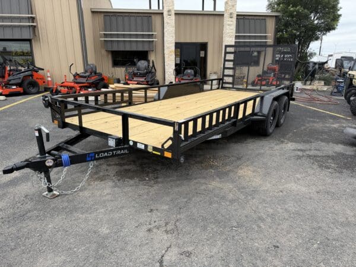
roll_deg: +1.6
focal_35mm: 24
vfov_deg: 56.8
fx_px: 247
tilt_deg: -14.0
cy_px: 134
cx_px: 178
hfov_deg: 71.6
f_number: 1.78
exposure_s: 1/1812
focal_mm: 6.76
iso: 80
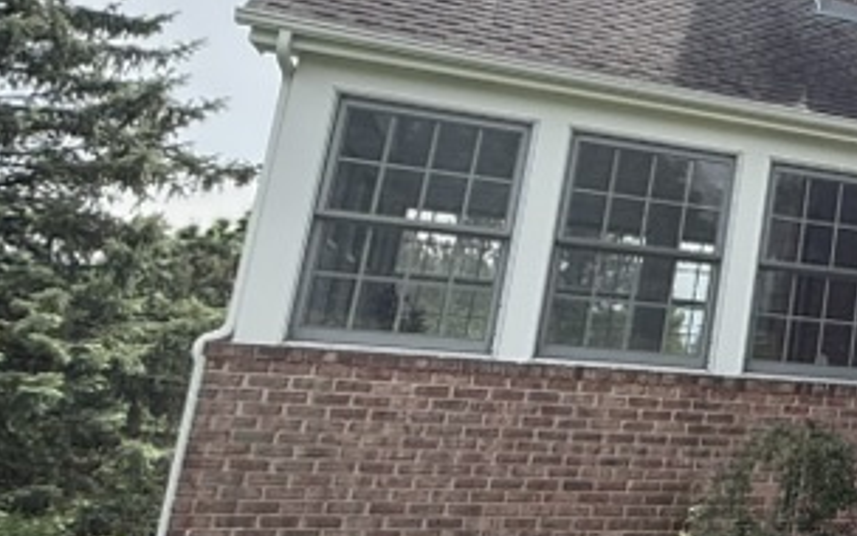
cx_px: 1204
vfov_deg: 25.7
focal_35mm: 50
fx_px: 1168
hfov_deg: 29.3
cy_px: 172
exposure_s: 1/1145
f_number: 2.2
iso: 64
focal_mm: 2.22
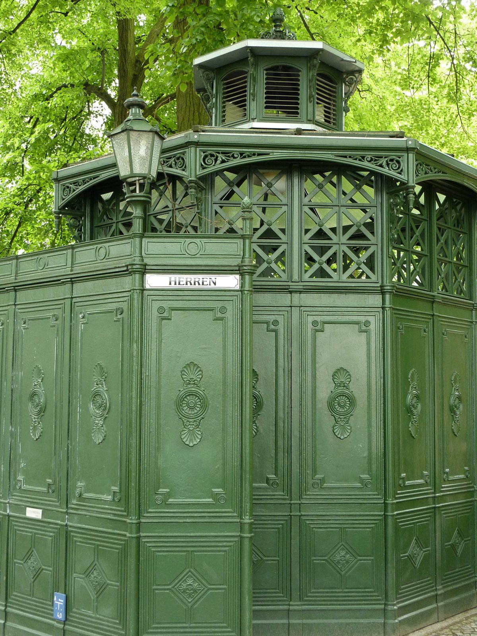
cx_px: 238
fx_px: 827
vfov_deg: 42.1
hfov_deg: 32.2
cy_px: 318
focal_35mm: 45
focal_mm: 7.3
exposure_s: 1/30
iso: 200
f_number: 3.7
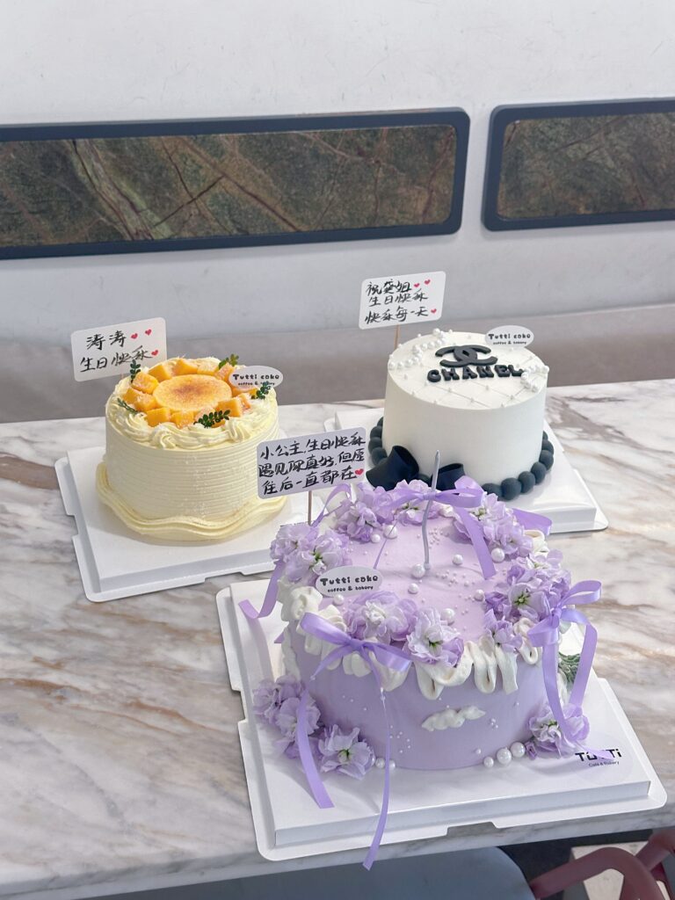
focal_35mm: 48
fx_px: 1248
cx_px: 338
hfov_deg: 30.3
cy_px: 450
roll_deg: -1.7
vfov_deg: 39.7
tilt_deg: -31.4
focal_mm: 6.86
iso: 200
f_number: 1.78
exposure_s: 1/50
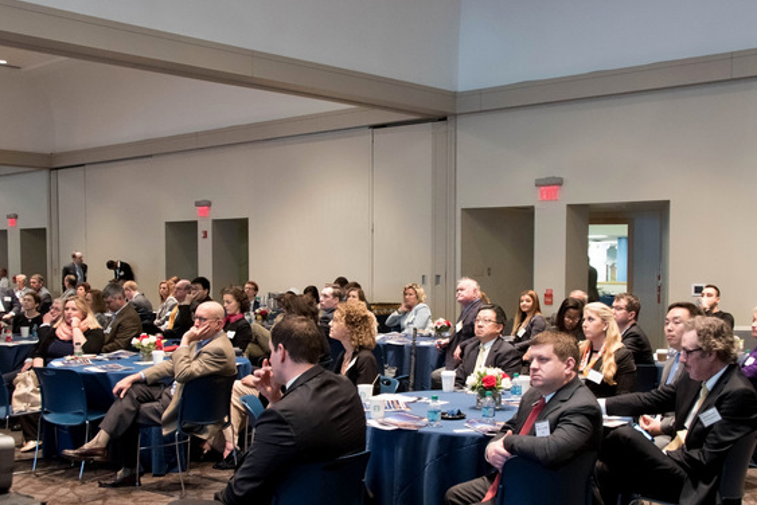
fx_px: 968
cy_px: 317
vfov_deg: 29.2
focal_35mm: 46
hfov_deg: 42.7
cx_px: 422
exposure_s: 1/25
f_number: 5.6
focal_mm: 24
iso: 3200
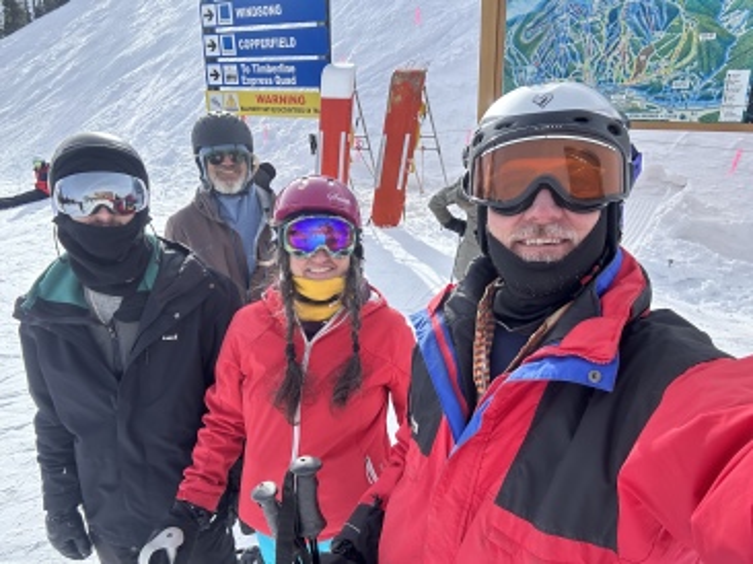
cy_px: 282
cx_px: 376
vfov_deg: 58.8
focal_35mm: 23
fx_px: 500
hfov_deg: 74.0
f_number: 1.9
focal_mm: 2.69
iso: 25
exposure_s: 1/535
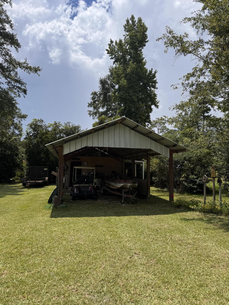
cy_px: 152
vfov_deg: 71.6
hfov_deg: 56.8
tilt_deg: +6.0
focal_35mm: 24
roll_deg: +0.2
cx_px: 114
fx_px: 212
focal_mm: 6.76
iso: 80
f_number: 1.78
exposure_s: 1/7092
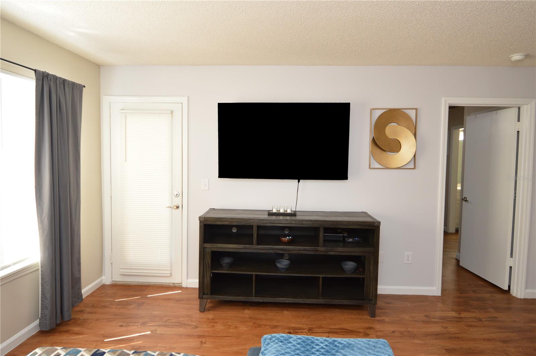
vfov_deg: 67.3
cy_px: 178
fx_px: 268
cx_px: 268
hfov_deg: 90.1
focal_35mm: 18
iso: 400
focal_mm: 12
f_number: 4.5
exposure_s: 1/80
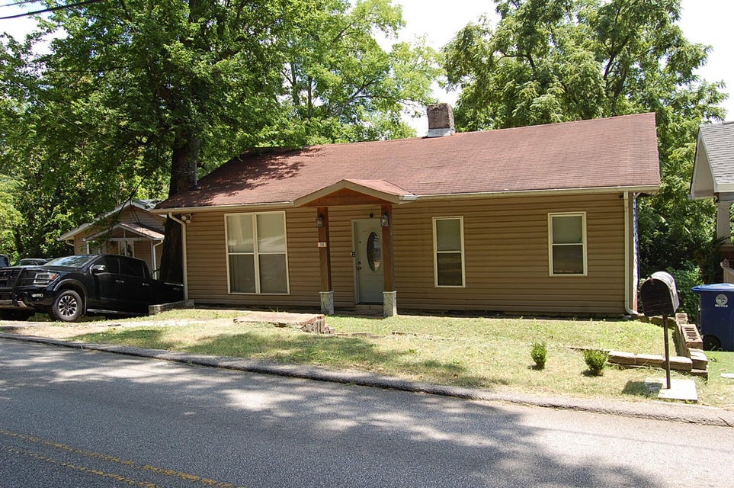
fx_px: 611
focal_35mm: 30
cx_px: 367
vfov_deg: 43.5
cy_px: 244
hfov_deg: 62.0
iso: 200
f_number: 7.1
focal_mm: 20
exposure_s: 1/200
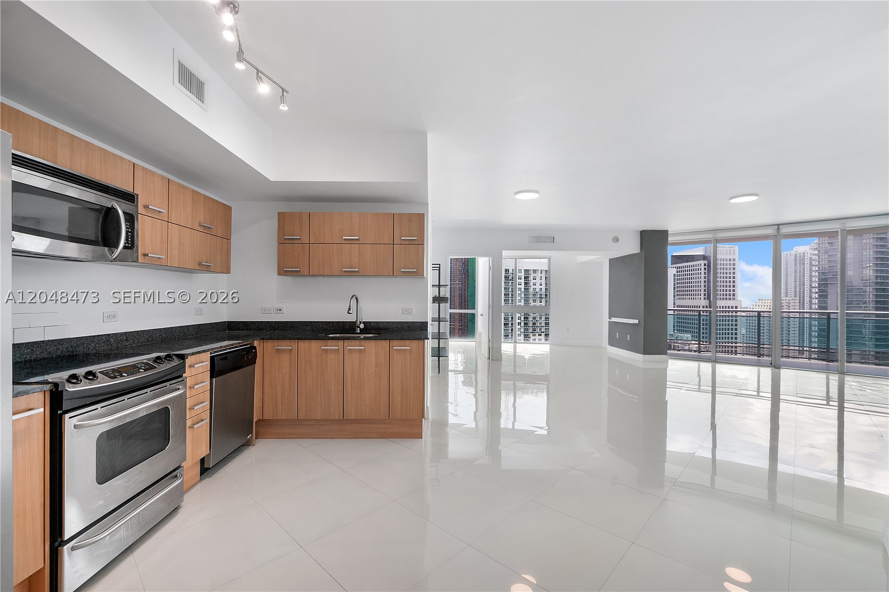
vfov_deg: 77.3
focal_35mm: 15
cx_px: 444
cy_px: 296
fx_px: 370
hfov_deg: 100.4
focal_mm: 10
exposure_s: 1/125
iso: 250
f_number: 8
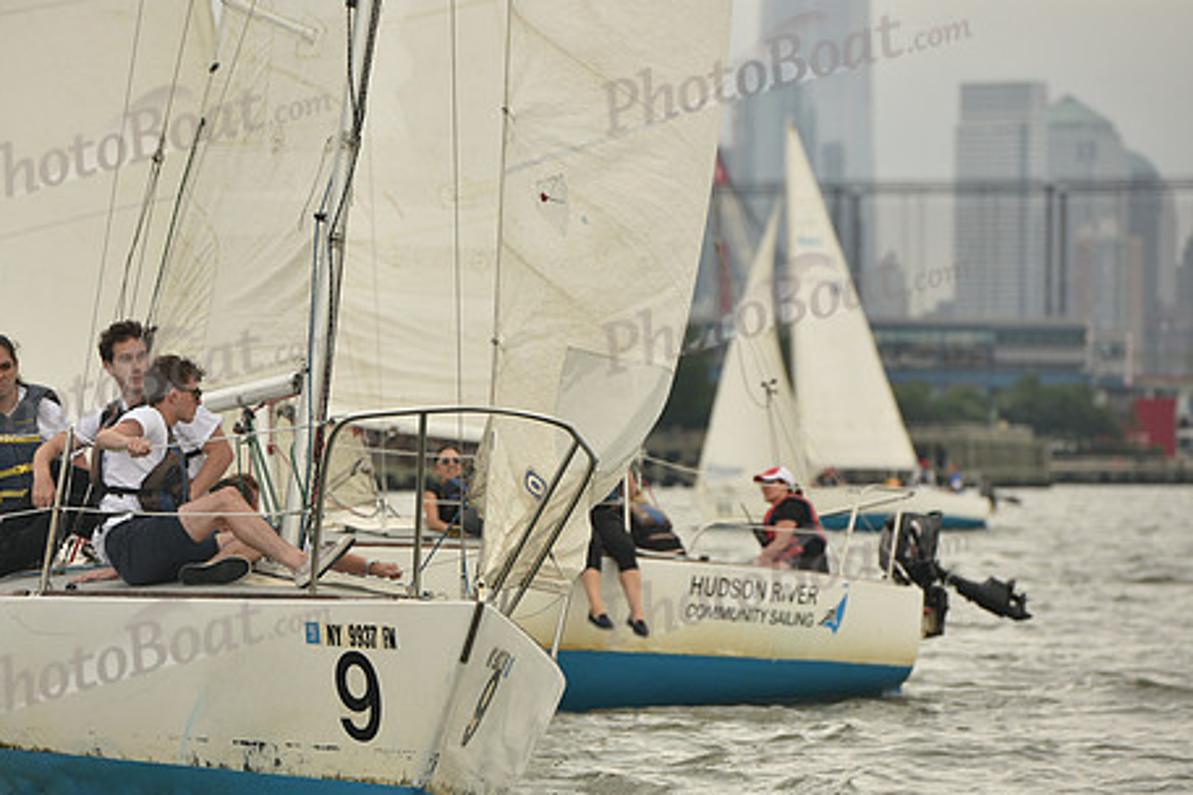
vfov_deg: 5.5
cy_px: 480
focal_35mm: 248
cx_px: 468
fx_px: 8218
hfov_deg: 8.3
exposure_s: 1/1600
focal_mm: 195
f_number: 6.3
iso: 320
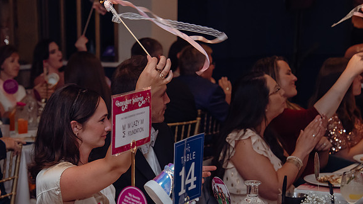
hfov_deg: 22.9
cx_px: 92
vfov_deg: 13.1
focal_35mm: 92
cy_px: 144
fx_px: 886
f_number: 4
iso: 3200
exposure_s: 1/250
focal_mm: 58
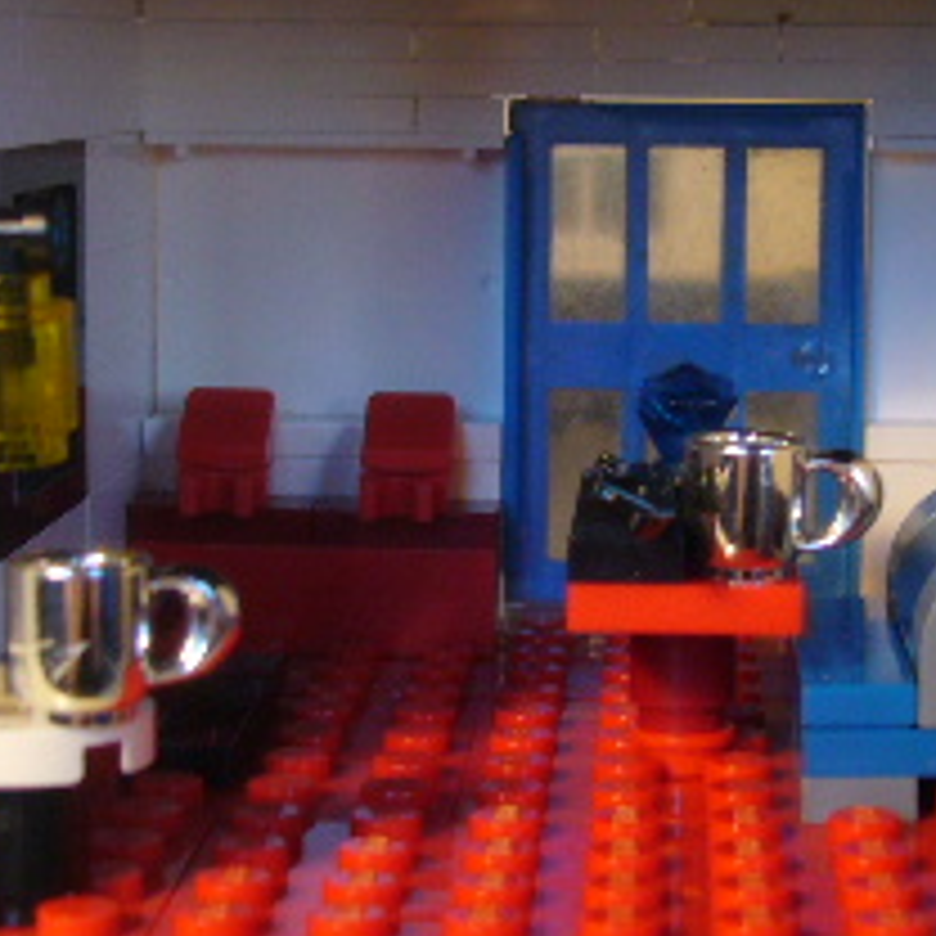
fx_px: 2906
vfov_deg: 18.3
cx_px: 585
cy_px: 423
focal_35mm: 95
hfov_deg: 18.3
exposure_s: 1/25
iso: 100
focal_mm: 5.8
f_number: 2.8
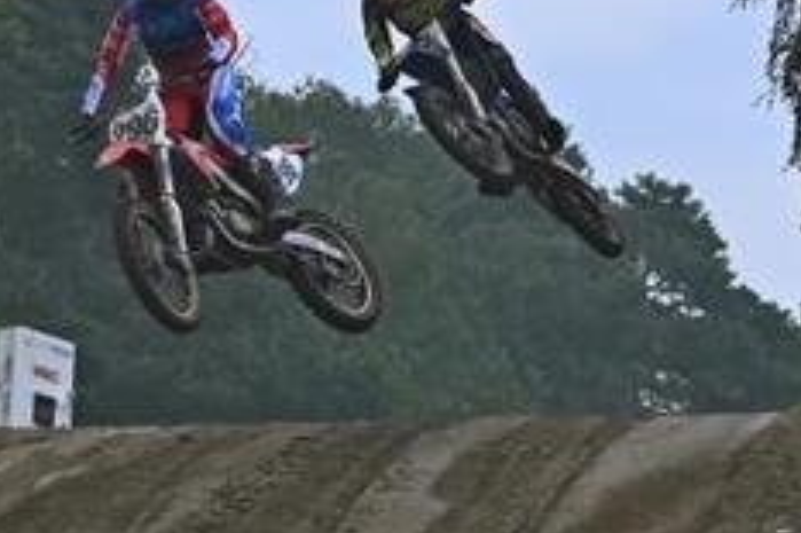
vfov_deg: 3.2
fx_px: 9449
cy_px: 160
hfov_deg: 4.8
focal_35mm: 425
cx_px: -76
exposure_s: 1/2000
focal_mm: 100
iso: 1600
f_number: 11
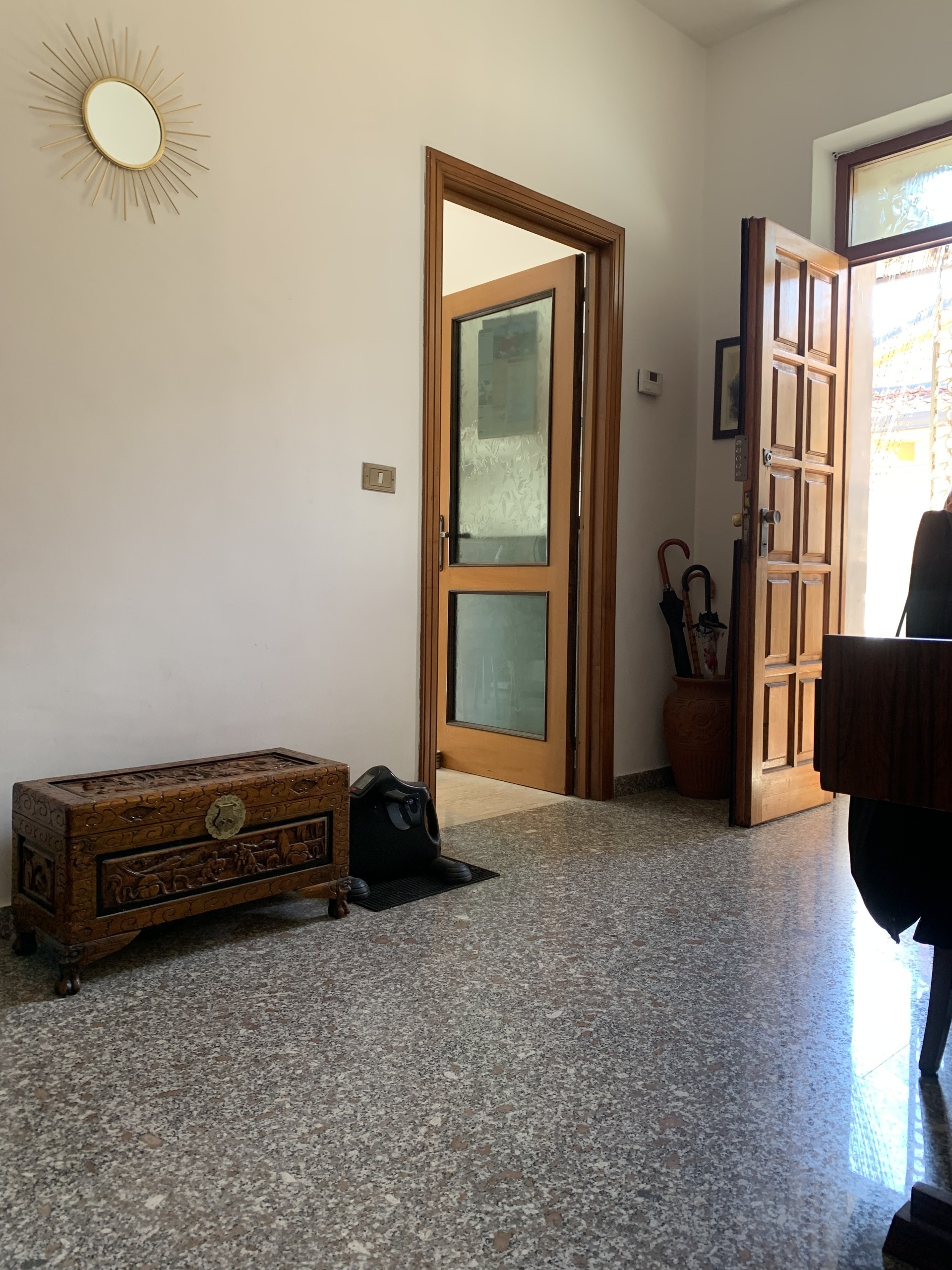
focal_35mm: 26
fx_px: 953
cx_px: 476
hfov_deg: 53.1
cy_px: 635
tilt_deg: -0.9
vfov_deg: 67.3
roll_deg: -1.0
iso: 100
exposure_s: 1/60
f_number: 1.8
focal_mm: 4.25
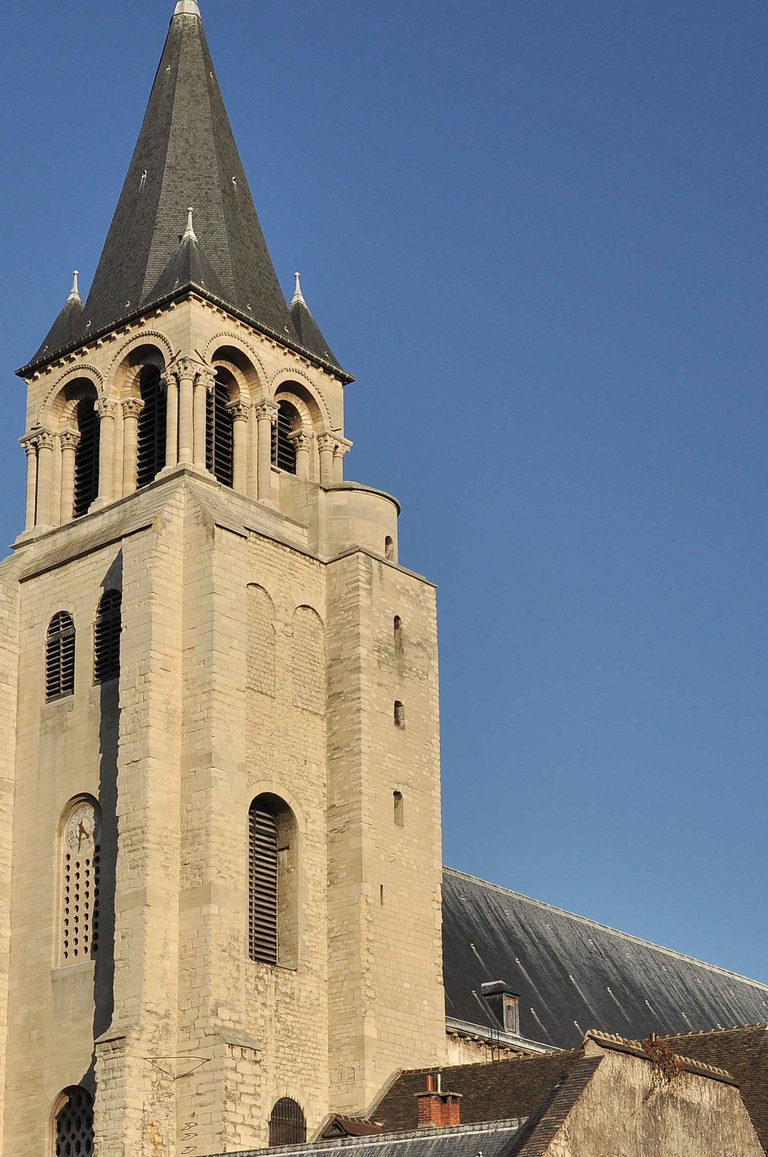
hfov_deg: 18.8
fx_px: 2310
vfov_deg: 27.8
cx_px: 206
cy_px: 828
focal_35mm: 72
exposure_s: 1/1250
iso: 200
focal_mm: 28
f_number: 6.3
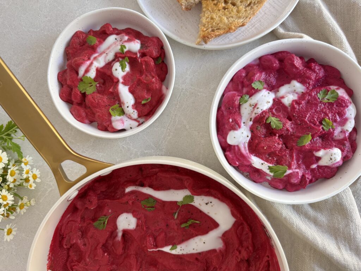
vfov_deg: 56.8
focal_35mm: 24
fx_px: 250
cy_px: 136
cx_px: 180
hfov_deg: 71.6
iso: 200
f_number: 1.78
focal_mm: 6.76
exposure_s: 1/96
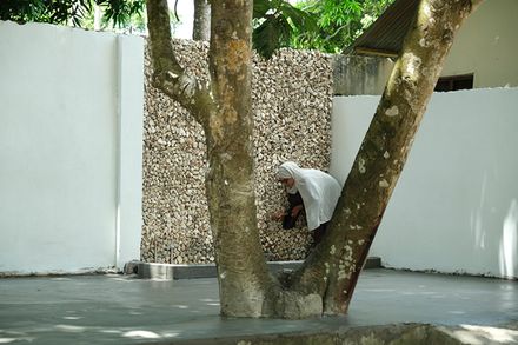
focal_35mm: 83
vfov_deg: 16.4
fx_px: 1194
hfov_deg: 24.5
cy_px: 172
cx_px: 259
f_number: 2.8
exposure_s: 1/125
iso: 160
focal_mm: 55
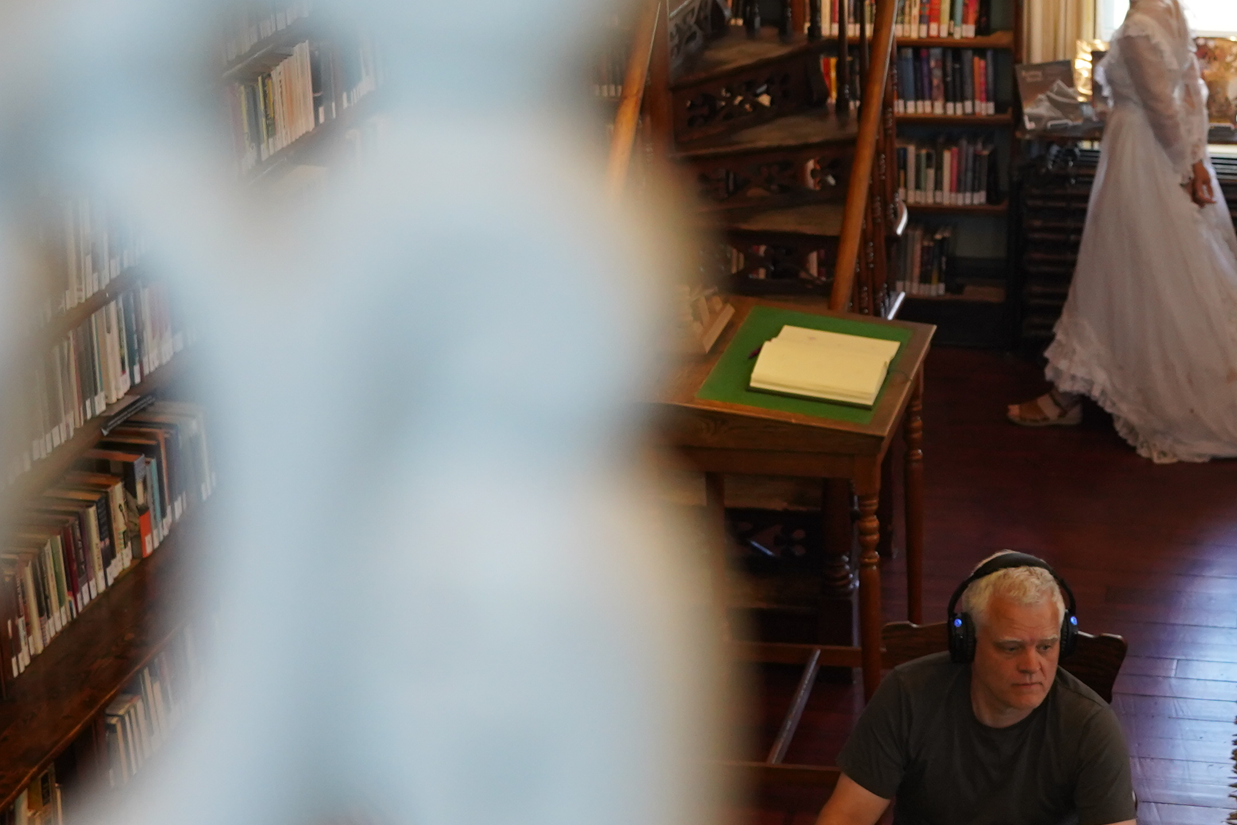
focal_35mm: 78
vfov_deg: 17.4
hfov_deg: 25.7
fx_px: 2680
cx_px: 934
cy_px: 170
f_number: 4
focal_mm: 28
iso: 1250
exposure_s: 1/160
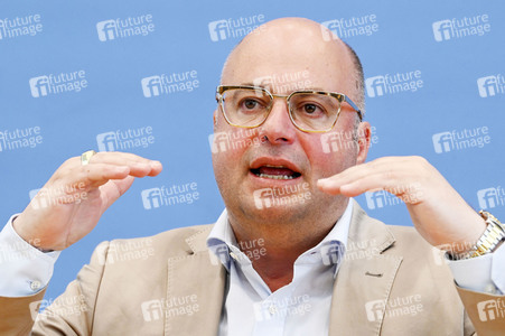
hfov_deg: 15.2
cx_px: 252
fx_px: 1892
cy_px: 168
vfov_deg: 10.1
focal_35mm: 135
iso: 3200
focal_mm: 135
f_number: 7.1
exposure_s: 1/500
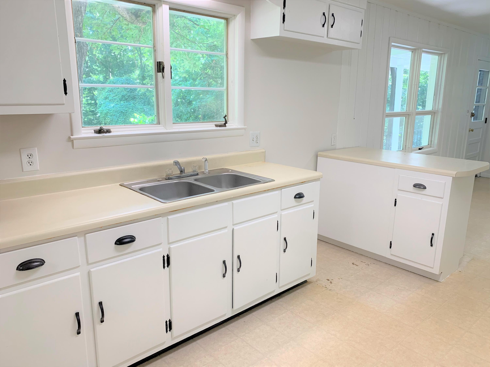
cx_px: 245
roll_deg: -0.8
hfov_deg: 67.3
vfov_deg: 53.1
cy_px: 184
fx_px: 368
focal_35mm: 26
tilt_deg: -11.9
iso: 64
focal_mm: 4.25
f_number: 1.8
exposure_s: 1/120
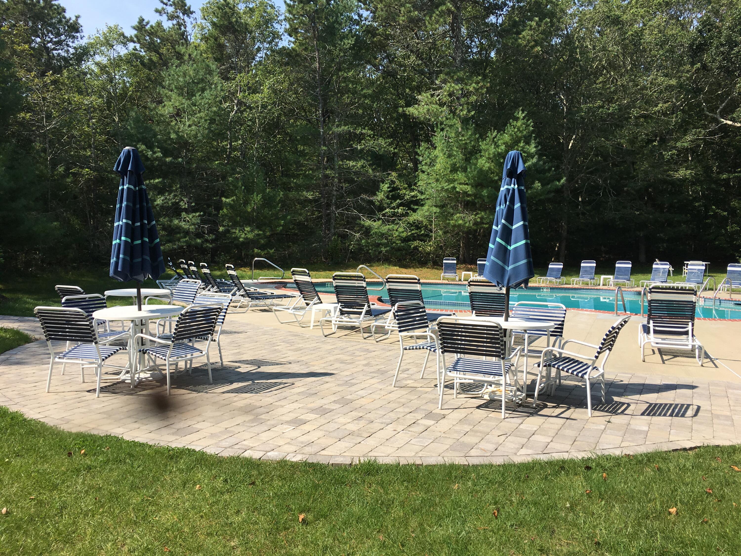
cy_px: 278
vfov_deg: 48.2
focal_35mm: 29
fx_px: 621
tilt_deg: -1.3
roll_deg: -2.3
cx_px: 370
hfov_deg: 61.7
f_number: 2.2
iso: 25
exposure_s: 1/1374
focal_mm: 4.15
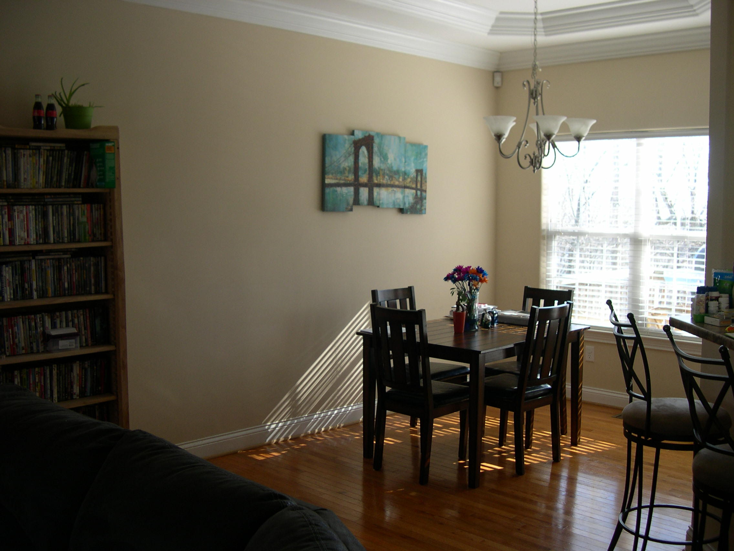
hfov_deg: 49.0
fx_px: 806
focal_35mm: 38
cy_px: 276
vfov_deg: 37.7
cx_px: 367
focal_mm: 8
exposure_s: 1/47.4
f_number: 2.8
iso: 100
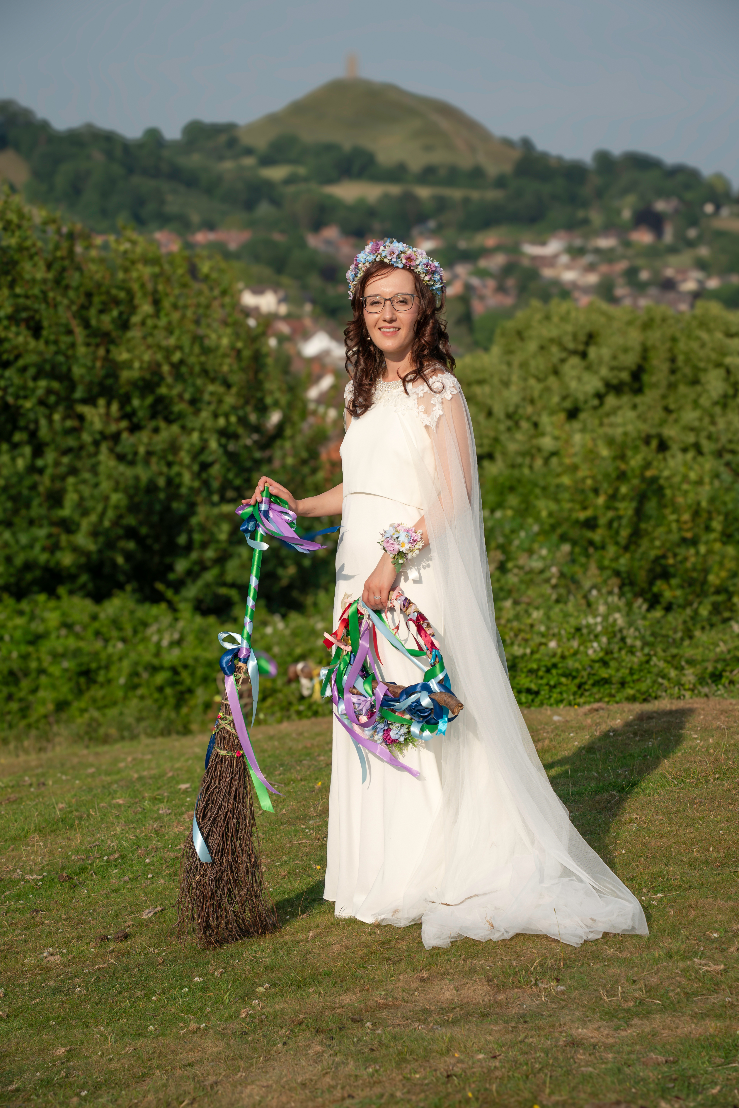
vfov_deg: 26.7
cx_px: 370
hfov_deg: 17.9
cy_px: 554
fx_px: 2340
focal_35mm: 76
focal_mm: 76
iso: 100
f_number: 9
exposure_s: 1/320
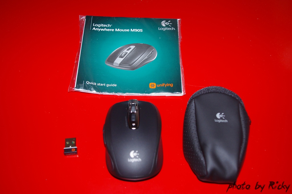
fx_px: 340
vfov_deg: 31.8
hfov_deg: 46.5
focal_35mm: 42
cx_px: 146
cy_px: 97
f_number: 4
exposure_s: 1/25
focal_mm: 28.13
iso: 800
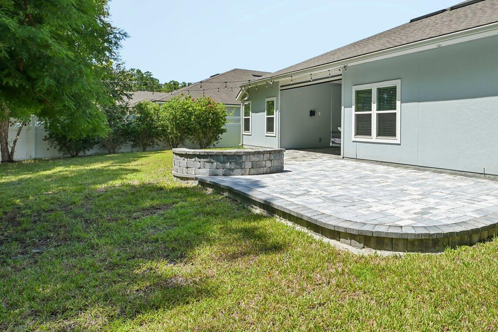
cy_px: 124
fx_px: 346
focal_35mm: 25
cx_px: 355
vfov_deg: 50.7
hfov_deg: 68.2
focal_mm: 14
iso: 100
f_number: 8
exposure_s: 1/180
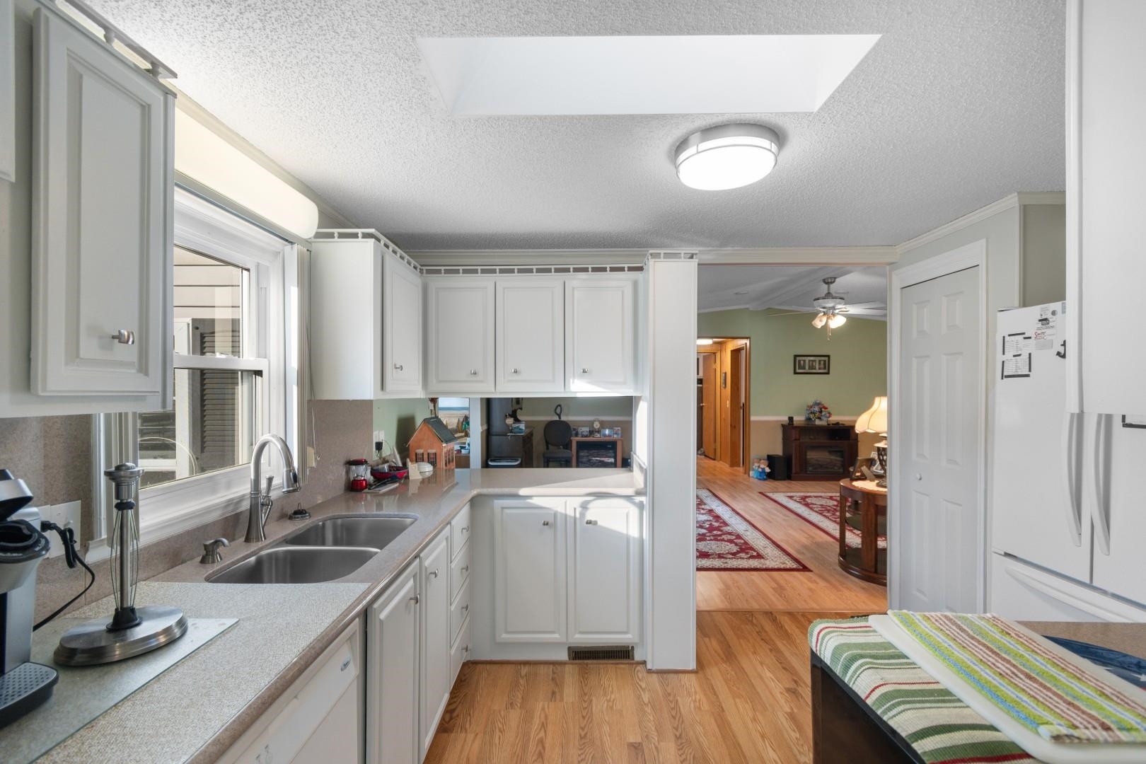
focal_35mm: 15
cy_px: 382
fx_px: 477
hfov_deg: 100.4
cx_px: 573
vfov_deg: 77.3
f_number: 4.5
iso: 100
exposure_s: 1/50
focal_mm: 10
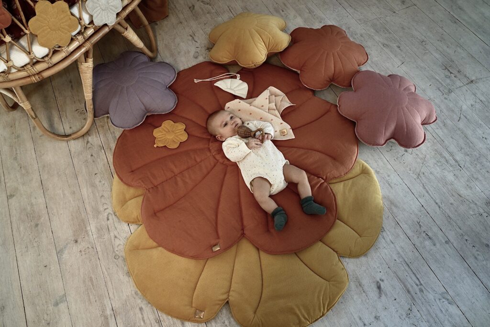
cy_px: 164
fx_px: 327
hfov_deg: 73.7
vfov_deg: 53.1
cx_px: 245
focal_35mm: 24
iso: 800
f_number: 18
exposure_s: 1/40
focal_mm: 24
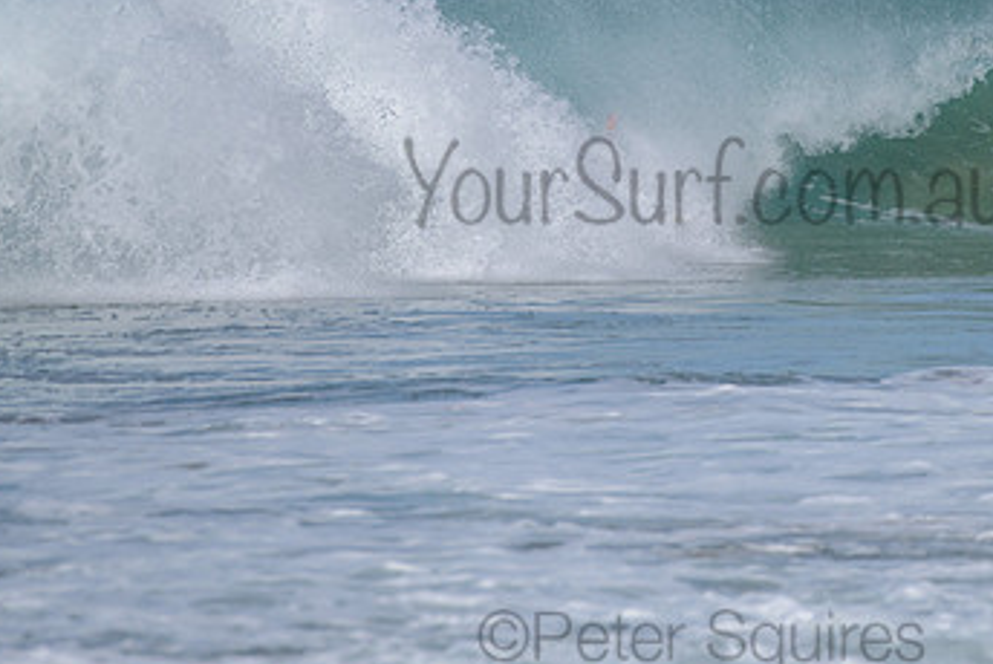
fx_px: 23272
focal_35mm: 843
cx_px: 701
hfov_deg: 2.4
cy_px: 157
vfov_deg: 1.6
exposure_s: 1/2500
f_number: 6.3
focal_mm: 500
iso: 250
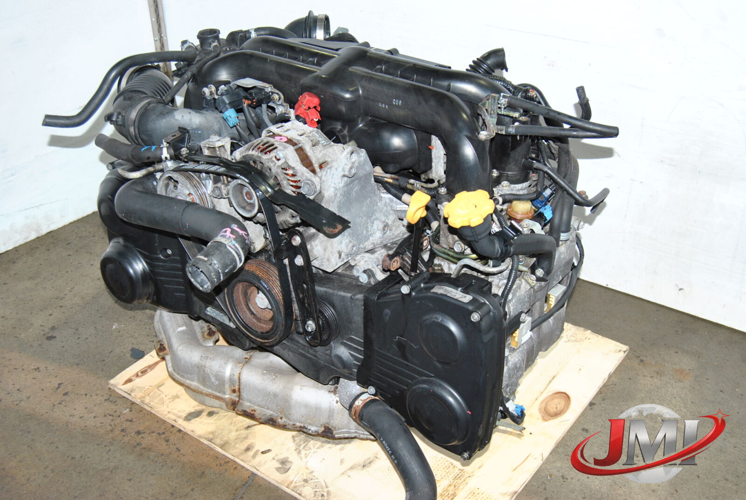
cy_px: 250
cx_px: 373
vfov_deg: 32.0
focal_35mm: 42
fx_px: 871
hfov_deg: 46.3
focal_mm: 28
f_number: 6.3
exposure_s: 1/200
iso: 400
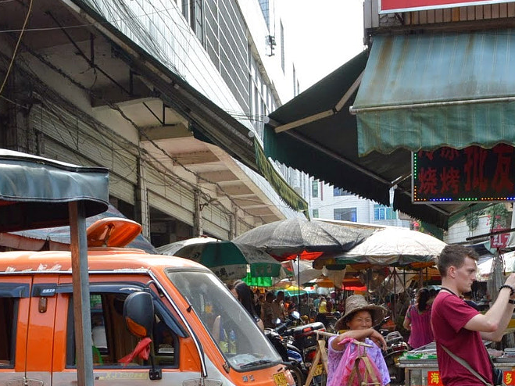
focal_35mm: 63
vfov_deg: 22.4
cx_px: 384
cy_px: 383
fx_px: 937
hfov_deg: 30.2
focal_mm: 18
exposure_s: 1/500
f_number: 6.3
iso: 400
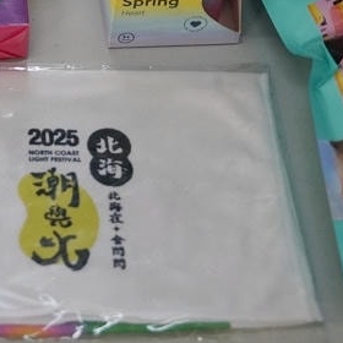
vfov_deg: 14.7
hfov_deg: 14.9
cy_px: -116
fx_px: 1267
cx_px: -76
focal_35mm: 113
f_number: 3.5
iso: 1600
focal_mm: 31
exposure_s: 1/160
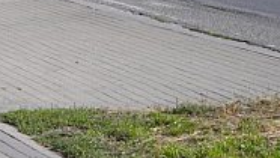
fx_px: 1672
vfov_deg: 5.3
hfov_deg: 9.0
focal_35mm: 225
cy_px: -183
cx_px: -298
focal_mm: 50
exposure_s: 1/250
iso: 100
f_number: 9
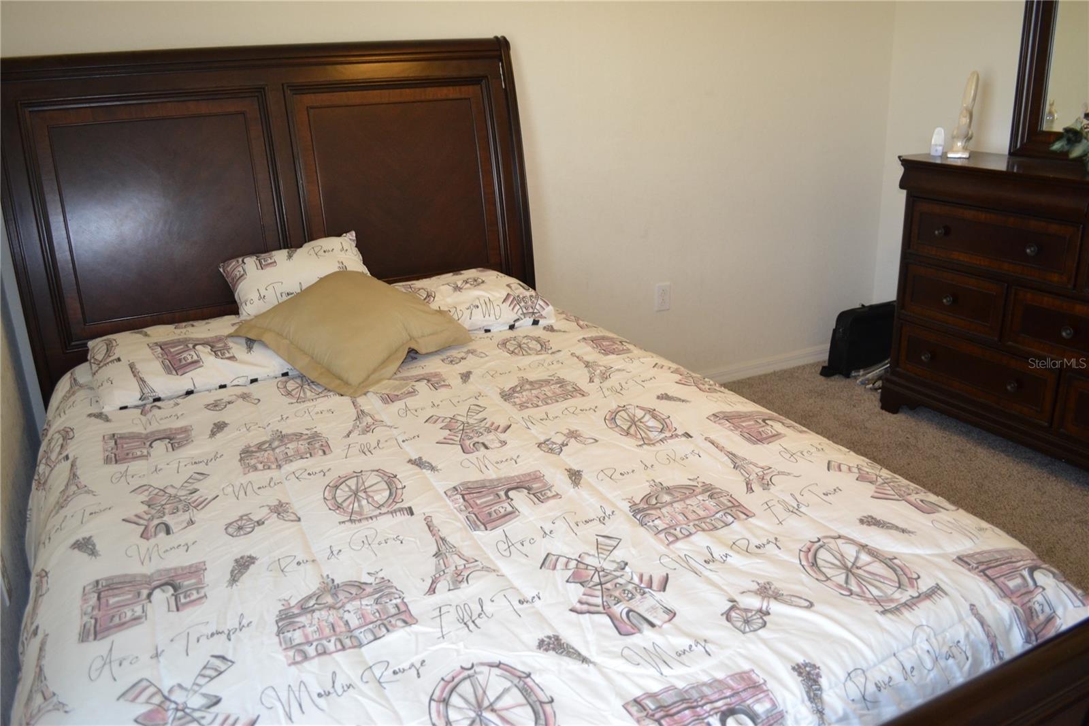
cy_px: 363
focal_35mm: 27
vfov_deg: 47.9
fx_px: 817
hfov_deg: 67.4
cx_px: 544
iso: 800
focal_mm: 18
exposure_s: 1/100
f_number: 3.5
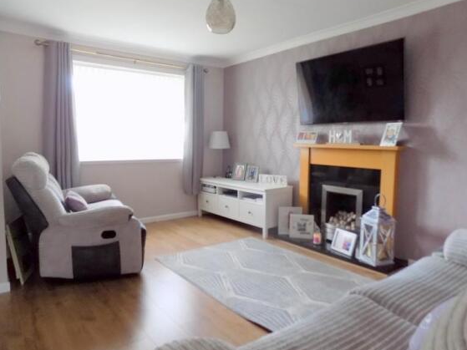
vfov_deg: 56.8
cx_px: 229
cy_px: 171
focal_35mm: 24
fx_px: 324
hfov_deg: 71.6
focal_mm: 4
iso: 180
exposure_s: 1/30
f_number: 3.1
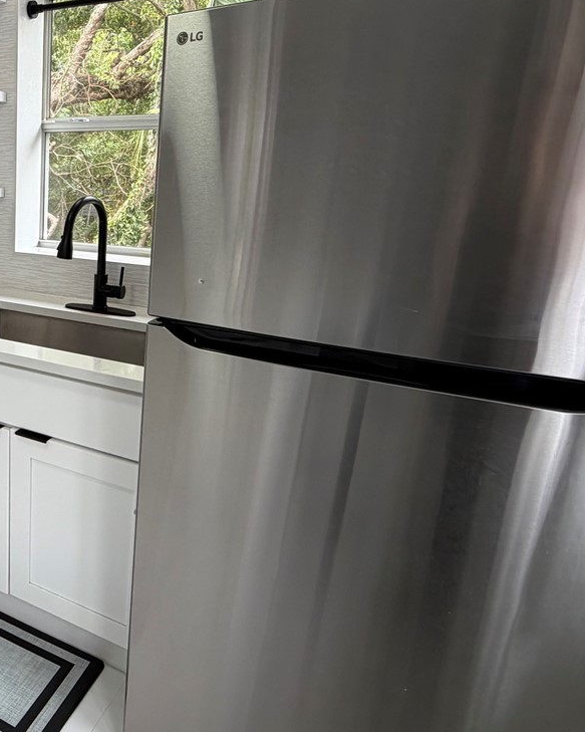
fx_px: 649
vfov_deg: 58.7
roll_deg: +1.3
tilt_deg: -15.3
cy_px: 332
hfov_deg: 41.0
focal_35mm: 30
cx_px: -25
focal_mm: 2.22
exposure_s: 1/120
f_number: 2.2
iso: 50
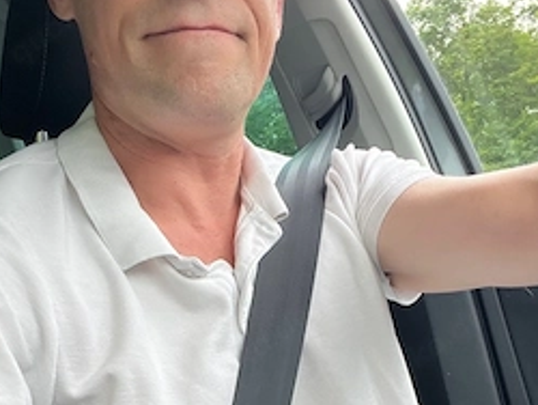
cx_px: 273
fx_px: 747
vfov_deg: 29.0
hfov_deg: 39.6
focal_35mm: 48
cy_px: 373
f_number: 2.2
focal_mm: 2.71
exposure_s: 1/121
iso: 32
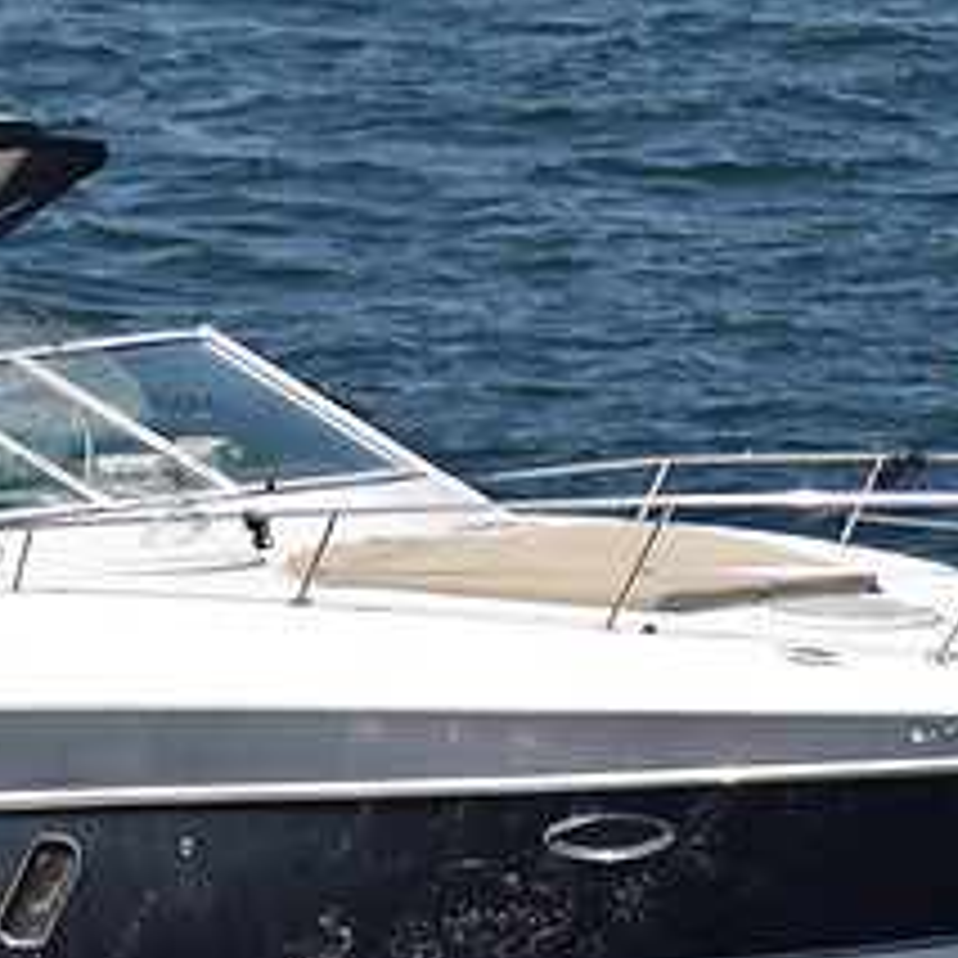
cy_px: 389
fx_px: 32563
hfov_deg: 1.7
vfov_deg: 1.7
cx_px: -67
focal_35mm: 1040
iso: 400
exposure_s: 1/1000
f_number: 13
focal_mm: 300
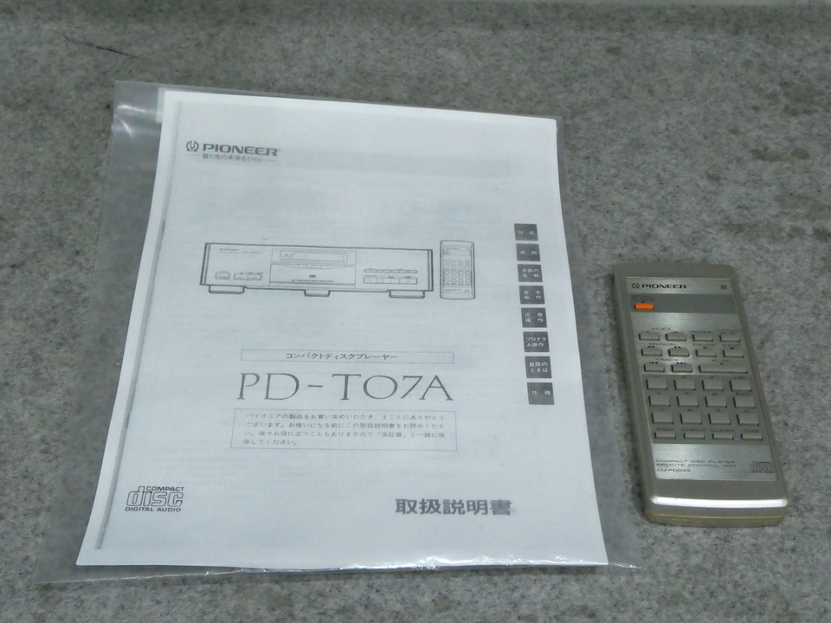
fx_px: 1368
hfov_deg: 33.8
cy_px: 312
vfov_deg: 25.7
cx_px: 416
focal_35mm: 57
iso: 1600
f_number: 6.3
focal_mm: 10.3
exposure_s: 1/60
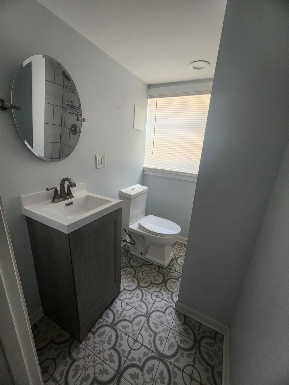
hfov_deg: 89.9
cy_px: 192
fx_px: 145
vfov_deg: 106.2
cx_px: 144
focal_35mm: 13
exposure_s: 1/60
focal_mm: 2.2
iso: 320
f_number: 2.2
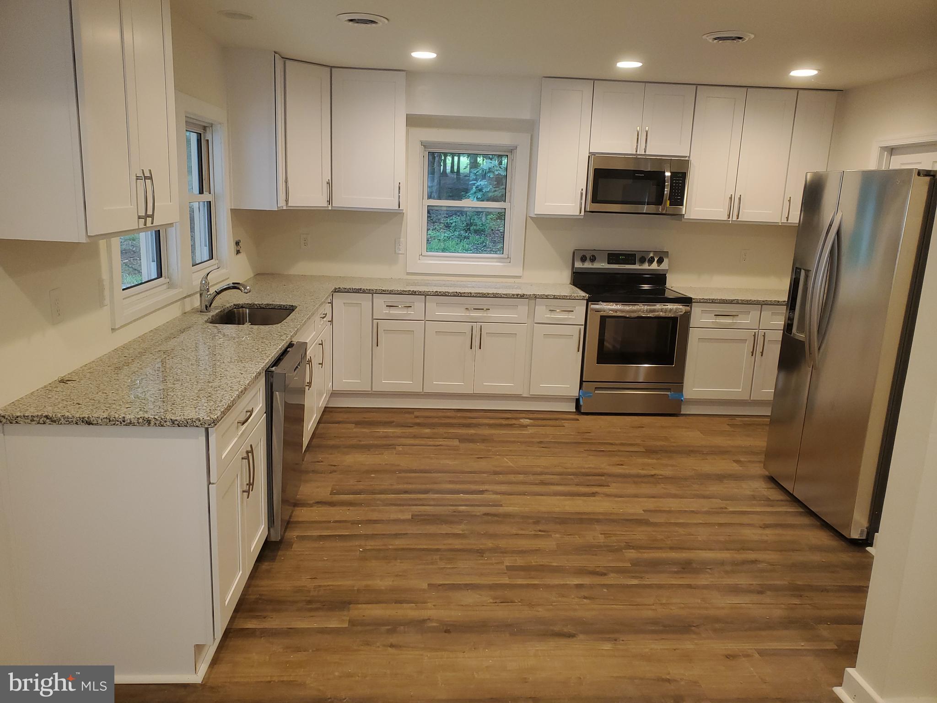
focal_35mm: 26
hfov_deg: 67.3
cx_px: 468
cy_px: 352
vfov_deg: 53.1
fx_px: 704
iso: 125
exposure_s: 1/24
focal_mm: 4.3
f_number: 2.4
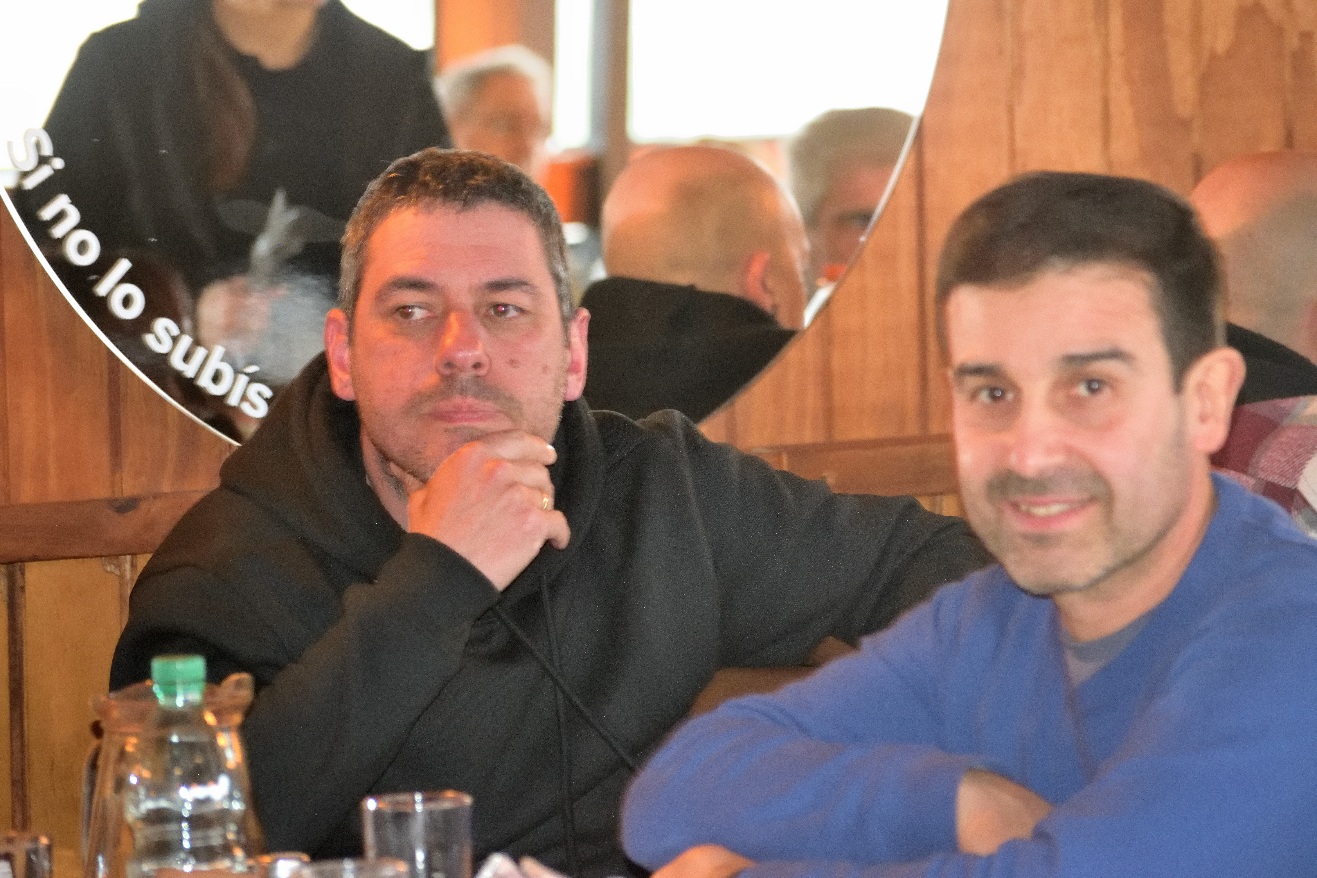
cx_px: 658
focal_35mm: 188
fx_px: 6859
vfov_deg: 7.3
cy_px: 439
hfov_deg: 11.0
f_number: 4.8
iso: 2800
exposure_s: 1/60
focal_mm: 125
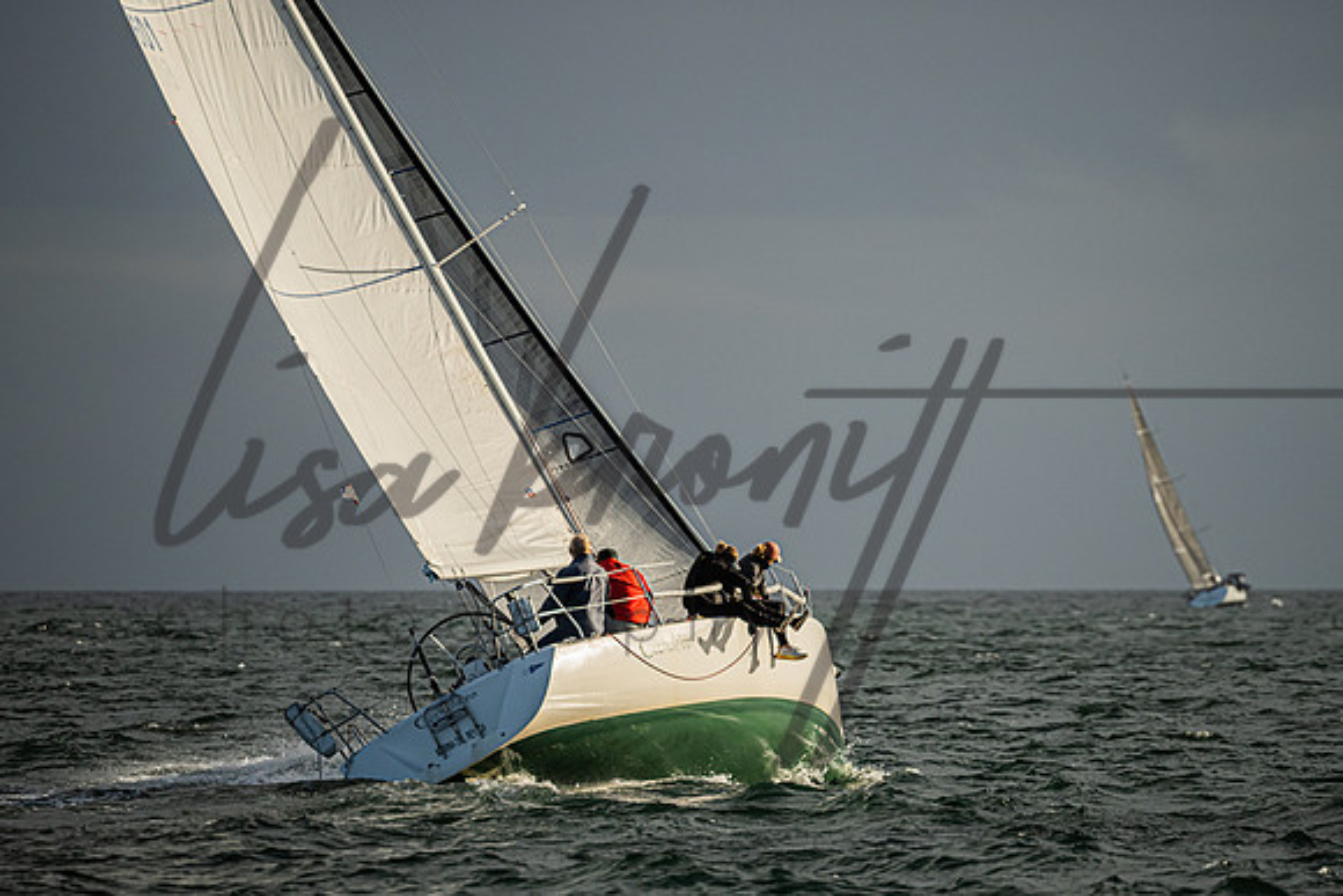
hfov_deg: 3.9
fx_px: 19762
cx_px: 750
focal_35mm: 530
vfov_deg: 2.6
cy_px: 438
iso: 450
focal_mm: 400
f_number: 5.6
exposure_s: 1/3200
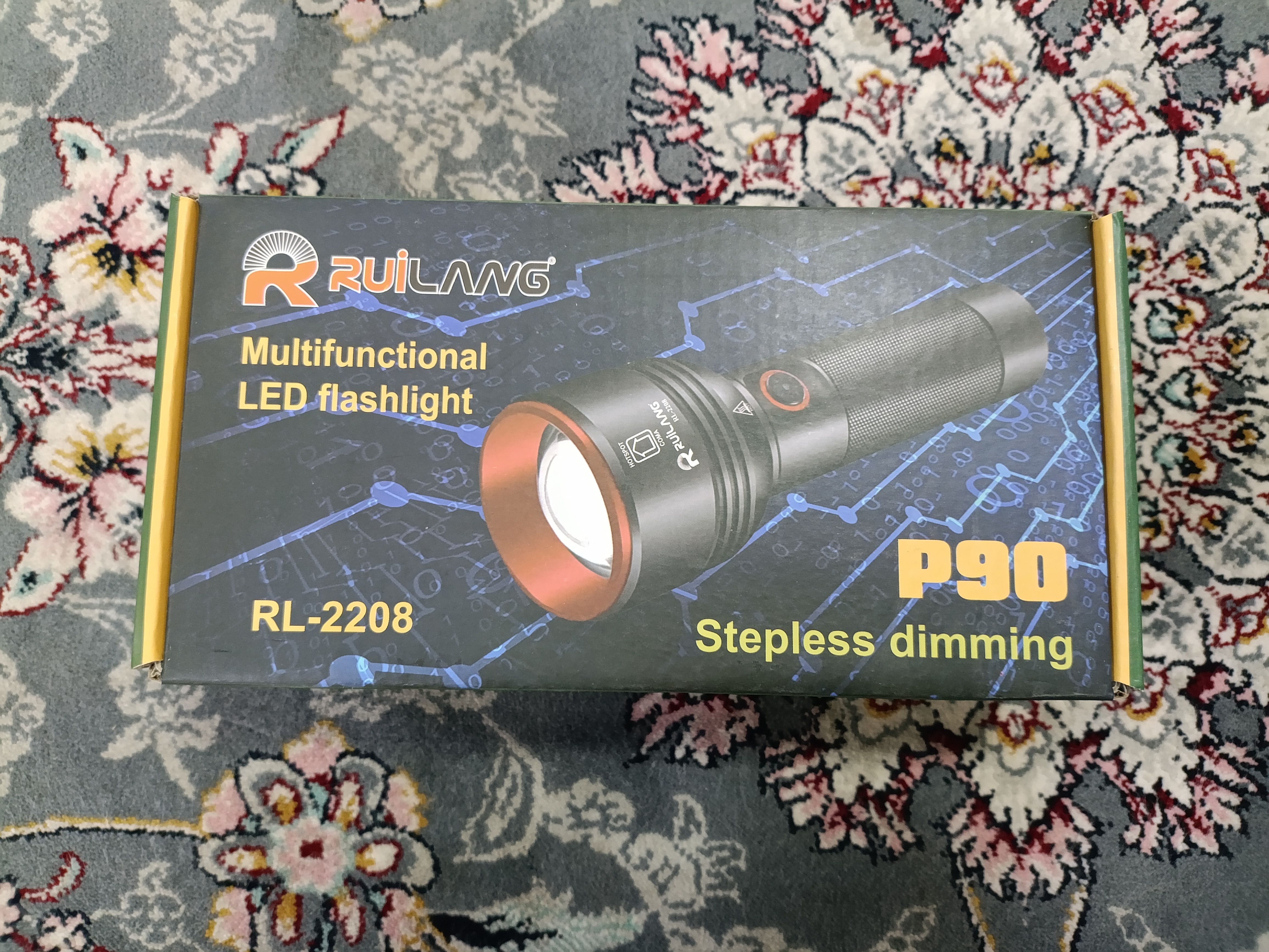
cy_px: 476
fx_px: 917
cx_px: 634
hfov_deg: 69.4
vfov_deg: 54.9
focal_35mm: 25
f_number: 1.7
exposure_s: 1/25
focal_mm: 4.71
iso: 1600
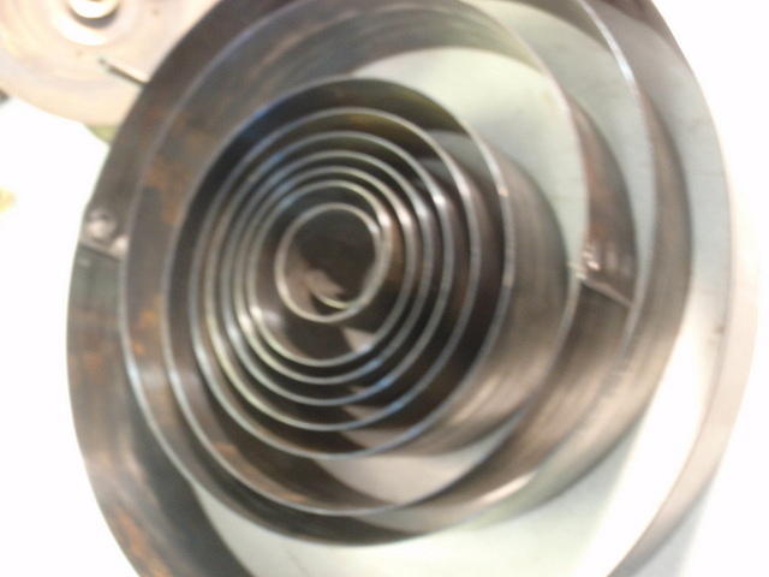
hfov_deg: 46.8
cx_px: 384
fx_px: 889
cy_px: 288
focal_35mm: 40
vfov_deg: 36.0
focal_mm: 7.25
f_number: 3.9
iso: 200
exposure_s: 1/5
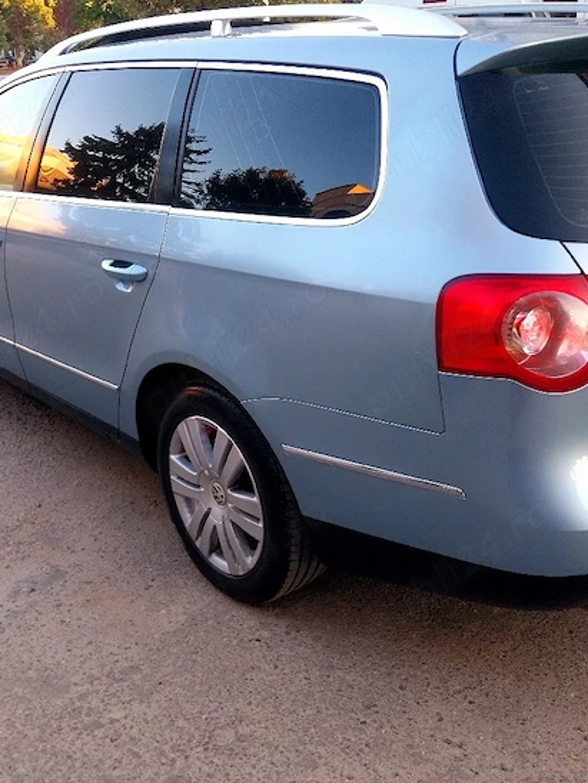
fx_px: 860
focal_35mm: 38
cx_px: 292
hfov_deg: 37.8
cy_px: 381
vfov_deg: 48.9
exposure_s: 1/50
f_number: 1.8
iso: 40
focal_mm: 4
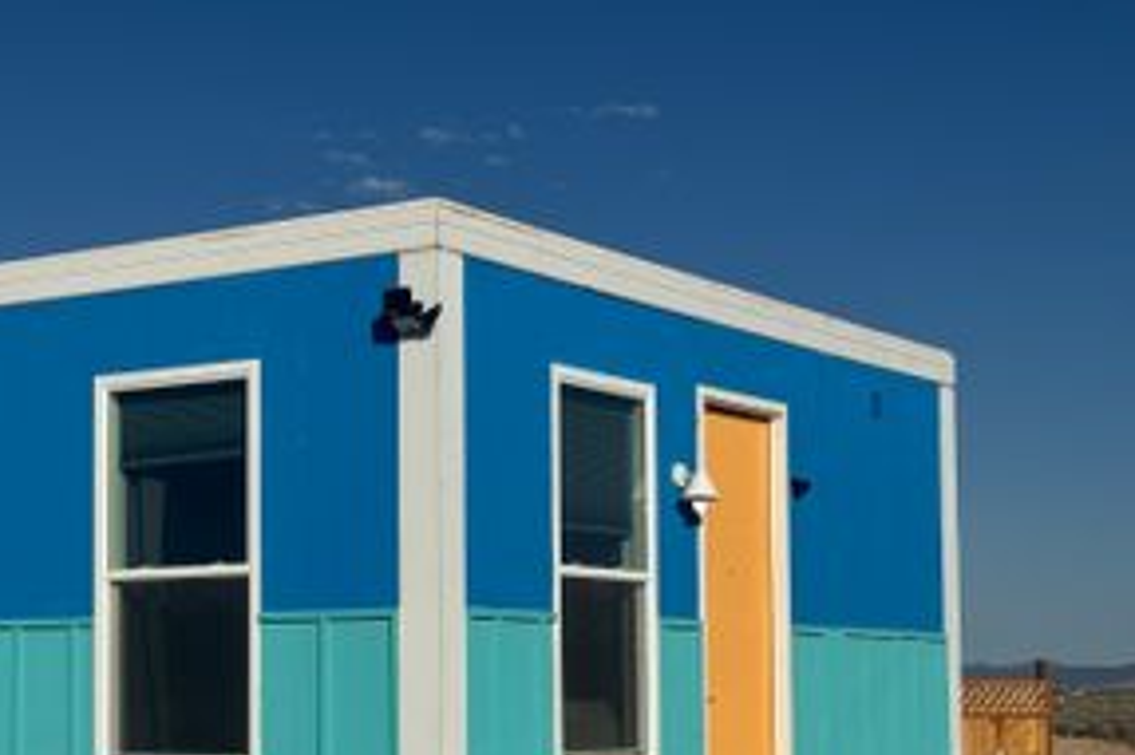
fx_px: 2363
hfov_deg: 26.7
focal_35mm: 75
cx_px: 310
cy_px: 555
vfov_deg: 18.1
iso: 80
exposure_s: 1/15385
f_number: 1.78
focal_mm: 6.76
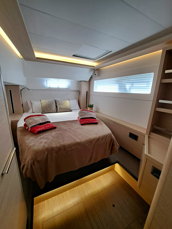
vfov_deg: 106.2
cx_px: 86
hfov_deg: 89.9
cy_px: 114
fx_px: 86
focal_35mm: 13
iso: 64
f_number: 2.2
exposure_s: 1/40
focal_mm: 1.74
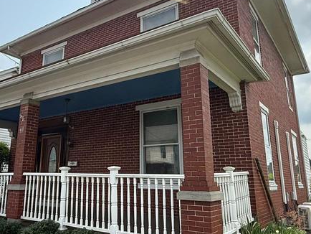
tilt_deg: +16.2
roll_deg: -0.8
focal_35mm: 33
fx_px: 297
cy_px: 104
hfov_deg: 55.0
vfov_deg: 42.9
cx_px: 126
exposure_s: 1/1795
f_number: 2.2
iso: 80
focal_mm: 2.22
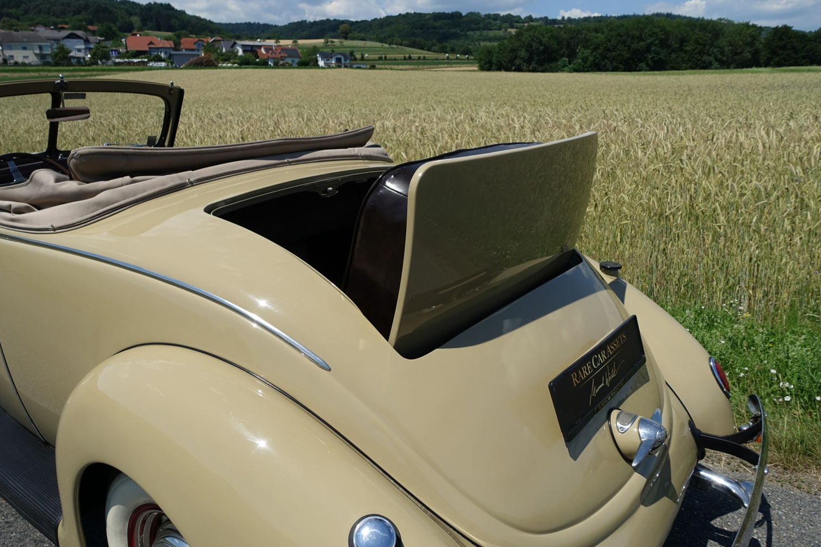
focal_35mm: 28
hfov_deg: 65.4
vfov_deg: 46.4
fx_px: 639
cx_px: 389
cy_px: 274
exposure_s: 1/200
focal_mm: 9.54
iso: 125
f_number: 4
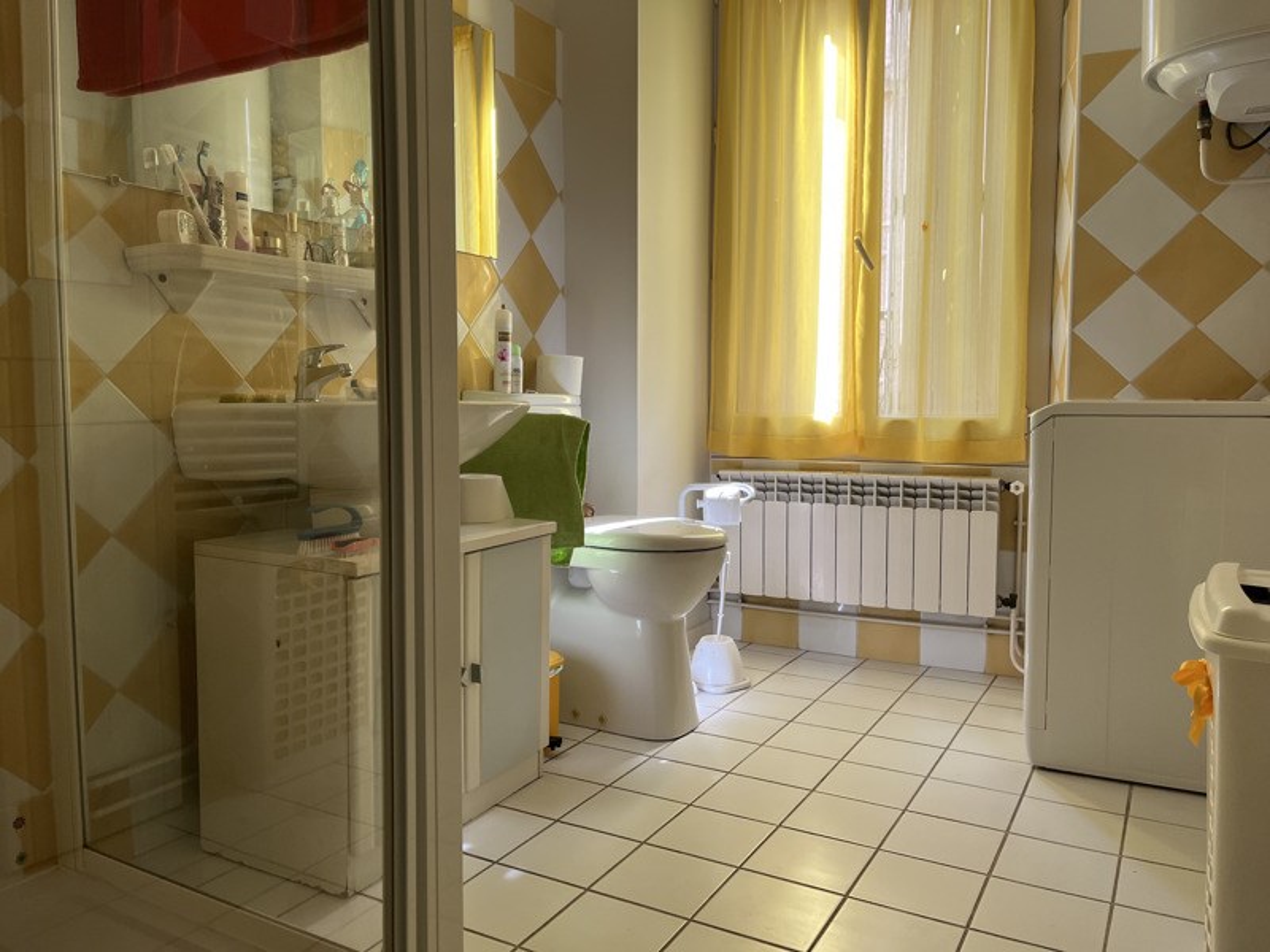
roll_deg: -0.6
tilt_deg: -4.2
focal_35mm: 26
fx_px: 954
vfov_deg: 53.1
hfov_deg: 67.3
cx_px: 635
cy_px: 476
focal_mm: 5.1
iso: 100
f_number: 1.6
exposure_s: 1/122
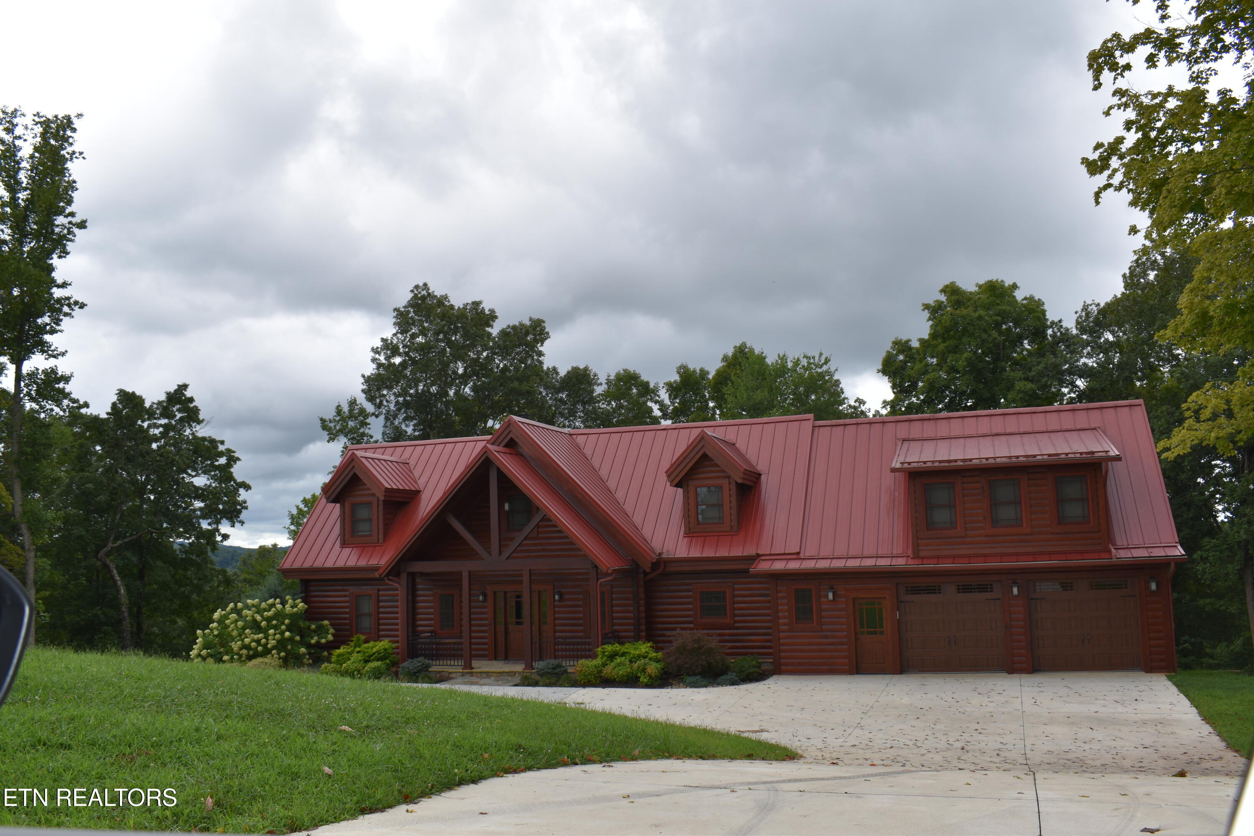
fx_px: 1097
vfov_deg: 41.7
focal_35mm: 32
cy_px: 418
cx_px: 627
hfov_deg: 59.5
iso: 100
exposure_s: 1/200
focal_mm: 21
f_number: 7.1
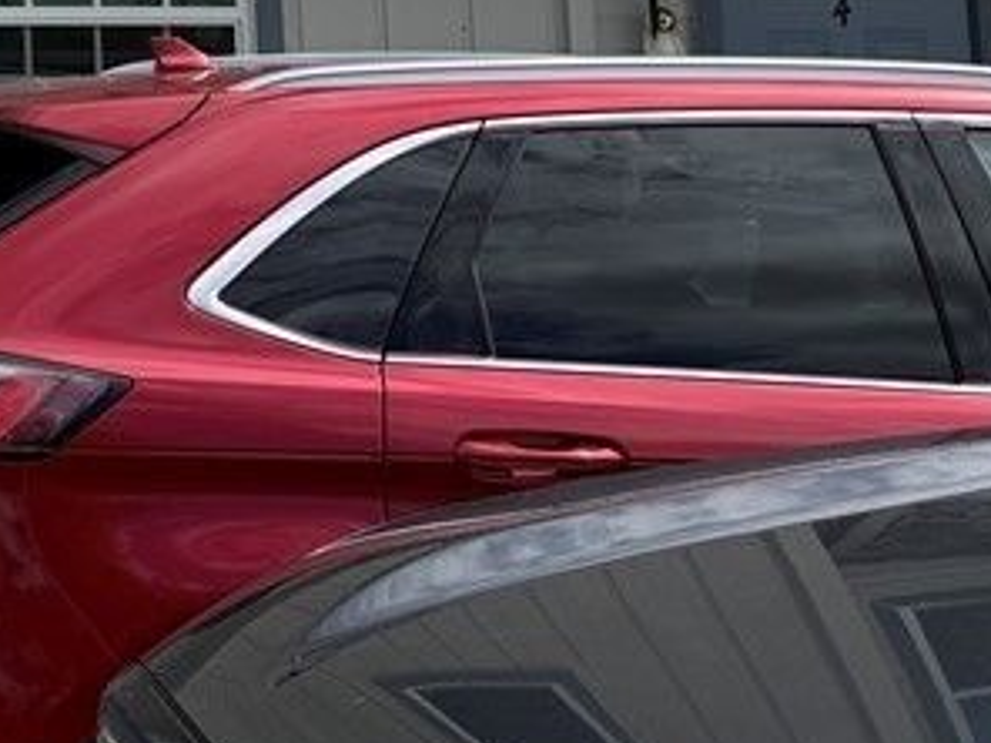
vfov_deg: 16.6
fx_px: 2376
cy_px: -281
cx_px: -331
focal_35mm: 83
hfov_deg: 21.2
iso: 80
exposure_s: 1/5319
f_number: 1.78
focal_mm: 6.76
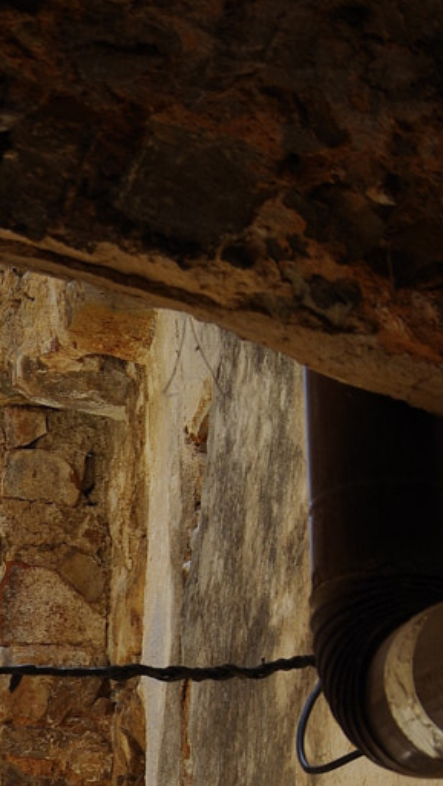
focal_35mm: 196
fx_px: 4088
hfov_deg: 6.1
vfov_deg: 10.9
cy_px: 765
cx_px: -324
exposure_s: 1/125
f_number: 8
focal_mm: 40
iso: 100
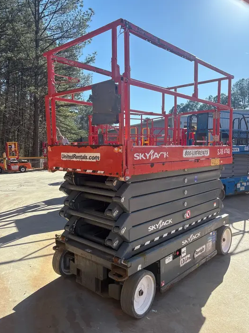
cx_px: 127
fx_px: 259
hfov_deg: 51.3
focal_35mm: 27
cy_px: 170
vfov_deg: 65.3
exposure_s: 1/1783
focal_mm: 5.96
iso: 50
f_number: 1.6
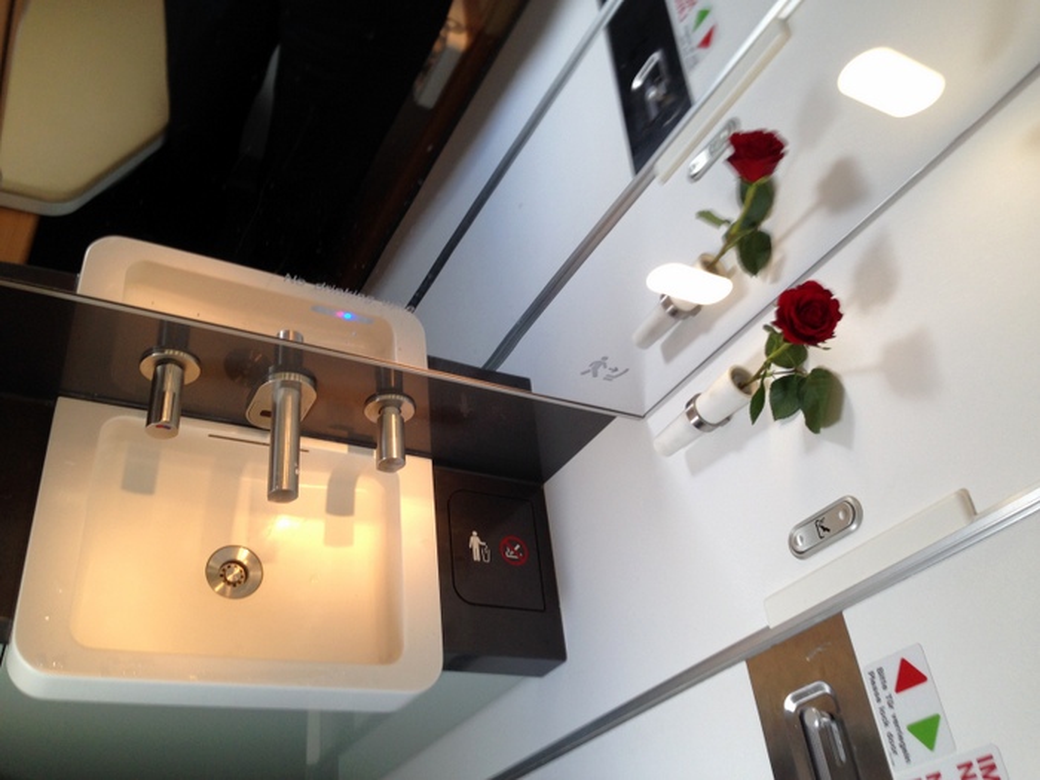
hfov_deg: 55.4
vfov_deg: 42.9
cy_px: 390
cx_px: 520
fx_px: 991
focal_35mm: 33
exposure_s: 1/60
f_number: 2.4
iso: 64
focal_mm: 4.12
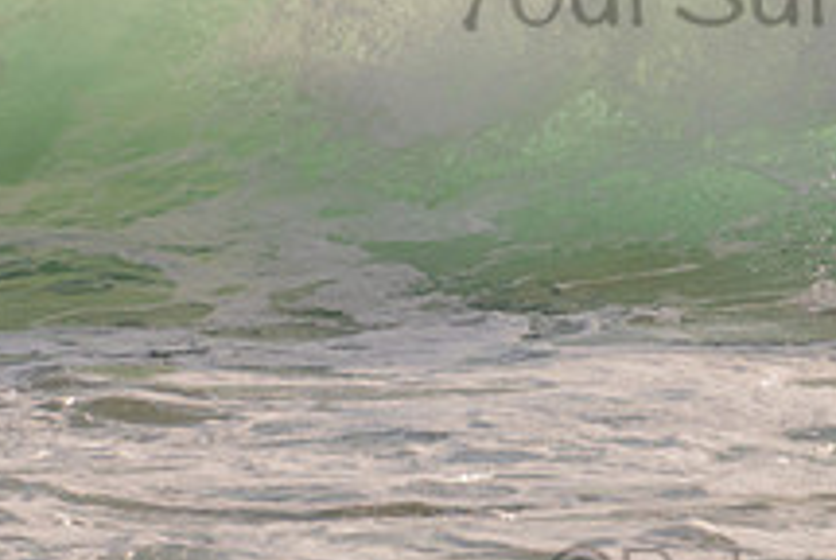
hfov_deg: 1.2
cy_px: -87
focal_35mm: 1652
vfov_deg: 0.8
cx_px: 820
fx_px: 38415
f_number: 5.6
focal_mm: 500
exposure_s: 1/2000
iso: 160
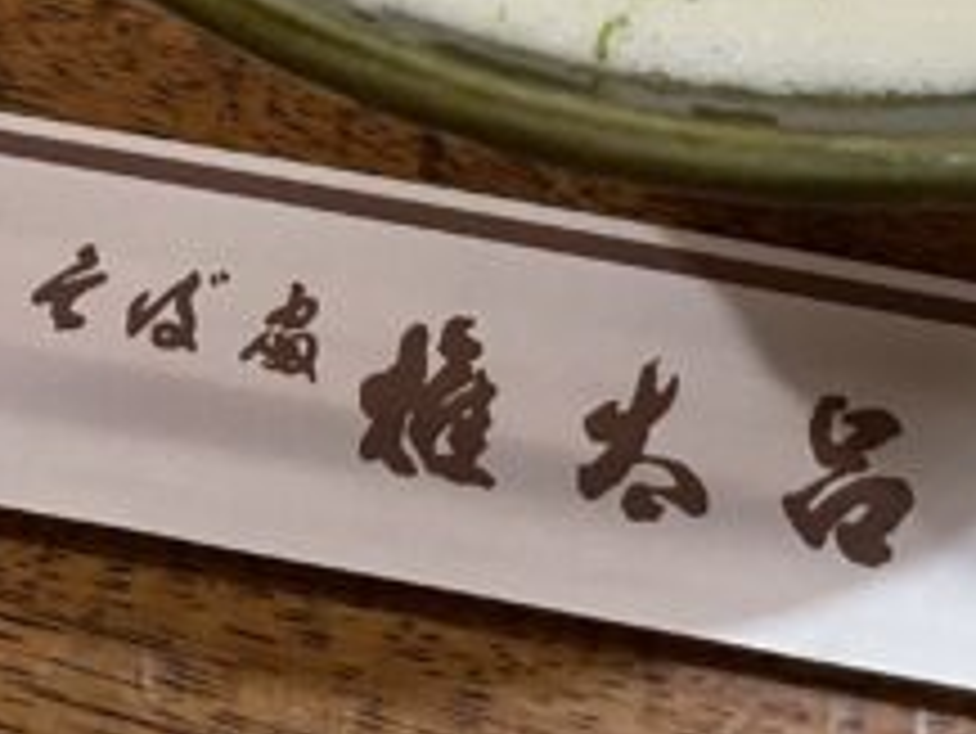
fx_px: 2370
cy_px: -381
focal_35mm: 84
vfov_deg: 16.1
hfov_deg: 23.2
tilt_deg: -52.7
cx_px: 373
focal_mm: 4.2
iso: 400
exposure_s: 1/60
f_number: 1.6
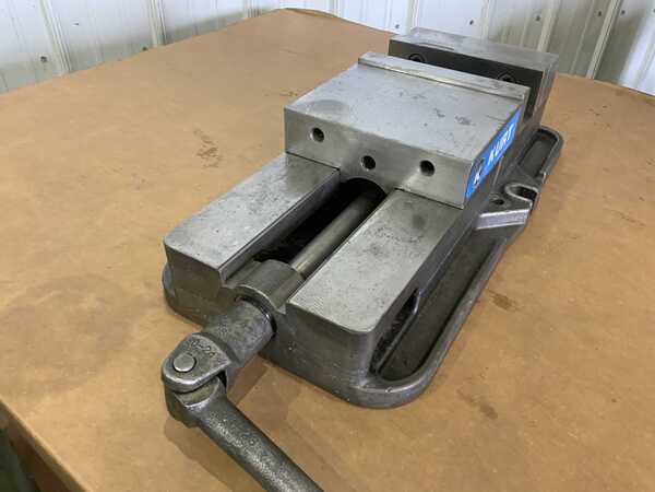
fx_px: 549
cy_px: 246
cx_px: 328
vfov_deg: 48.2
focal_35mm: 29
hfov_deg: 61.7
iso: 125
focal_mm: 3
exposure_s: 1/60
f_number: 1.8
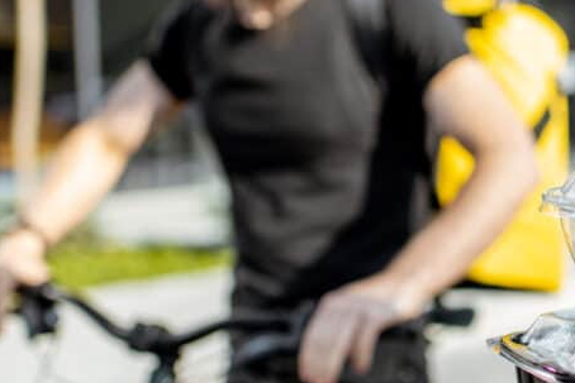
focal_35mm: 79
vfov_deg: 17.3
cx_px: 513
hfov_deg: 24.9
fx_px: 1262
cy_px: 220
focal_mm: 35
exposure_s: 1/1000
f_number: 2.2
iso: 160
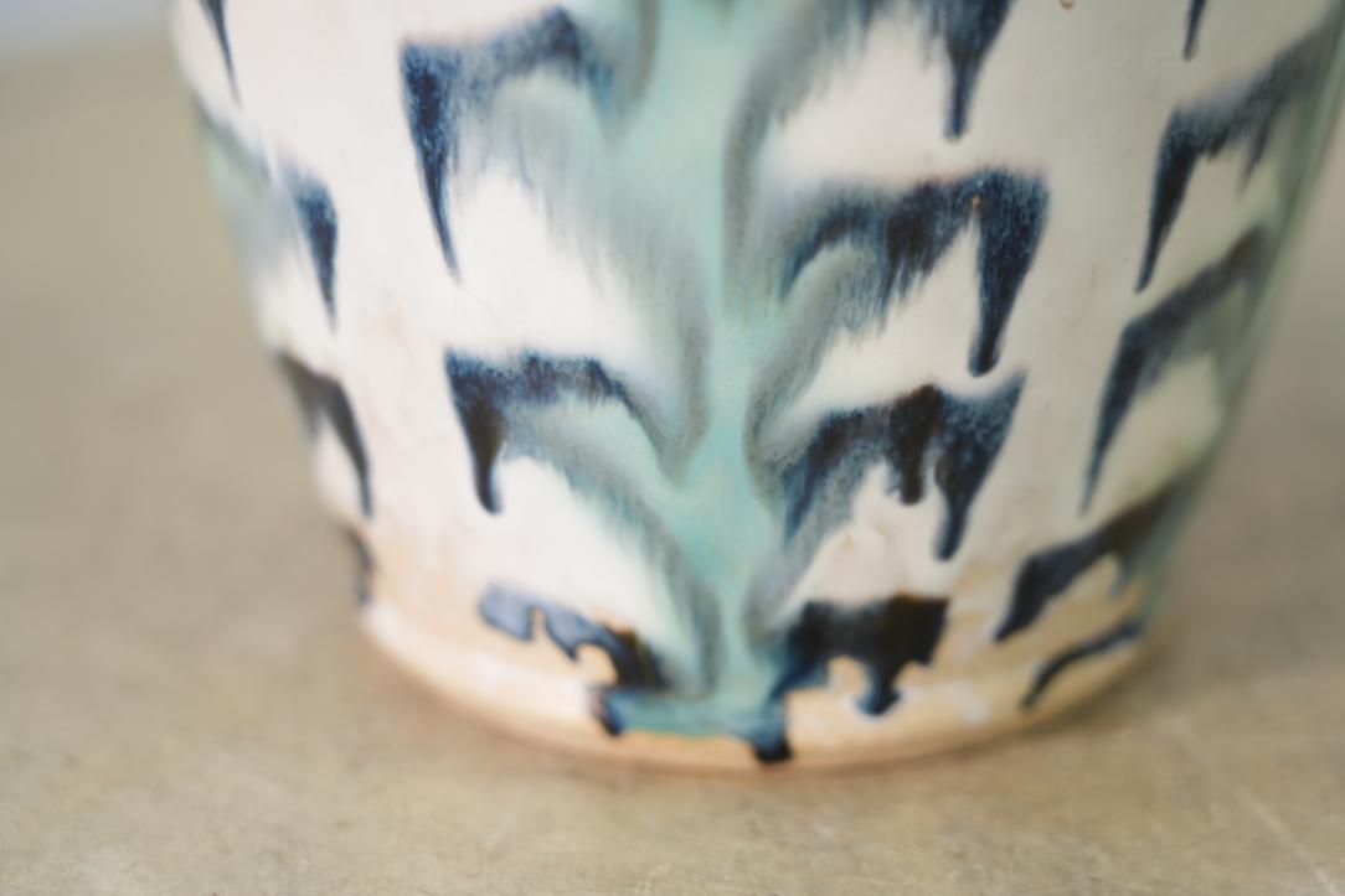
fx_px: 3923
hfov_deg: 19.5
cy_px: 448
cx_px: 672
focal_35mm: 105
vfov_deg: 13.0
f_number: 4
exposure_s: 1/125
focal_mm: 105
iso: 1600
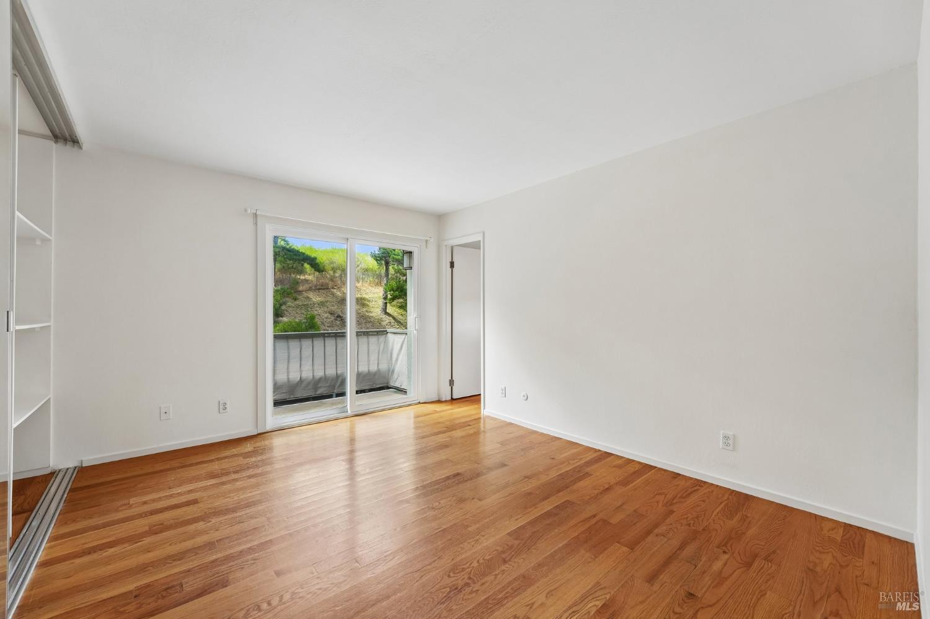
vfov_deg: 81.2
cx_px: 465
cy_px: 310
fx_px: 362
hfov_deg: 104.3
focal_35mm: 14
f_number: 8
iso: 500
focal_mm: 14
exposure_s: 1/40
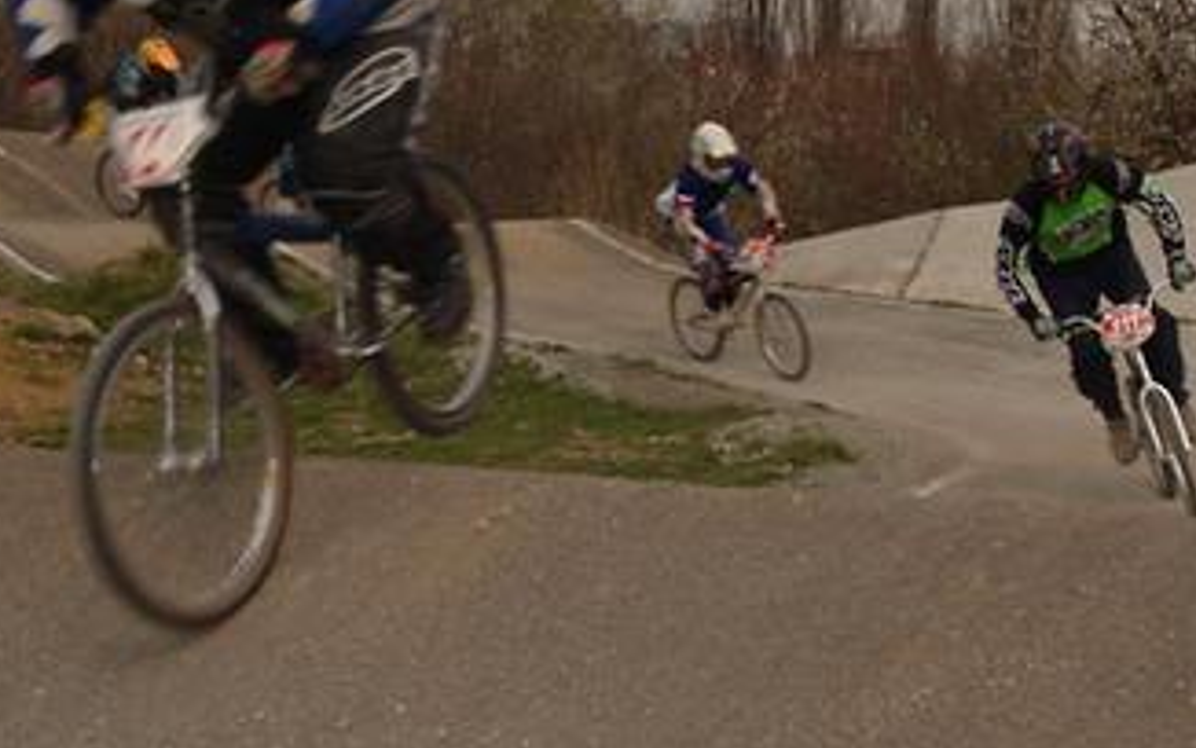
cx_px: 704
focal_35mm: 90
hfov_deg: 23.0
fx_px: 2935
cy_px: 510
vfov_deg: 14.5
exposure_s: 1/125
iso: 100
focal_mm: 30
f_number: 11
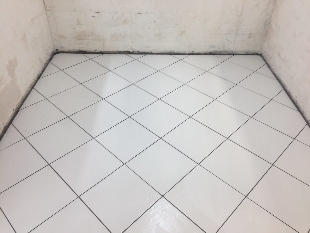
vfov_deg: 48.2
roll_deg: -2.1
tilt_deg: -39.6
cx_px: 155
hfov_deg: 61.7
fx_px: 260
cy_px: 116
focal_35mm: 29
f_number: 2.2
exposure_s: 1/100
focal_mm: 4.15
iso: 32
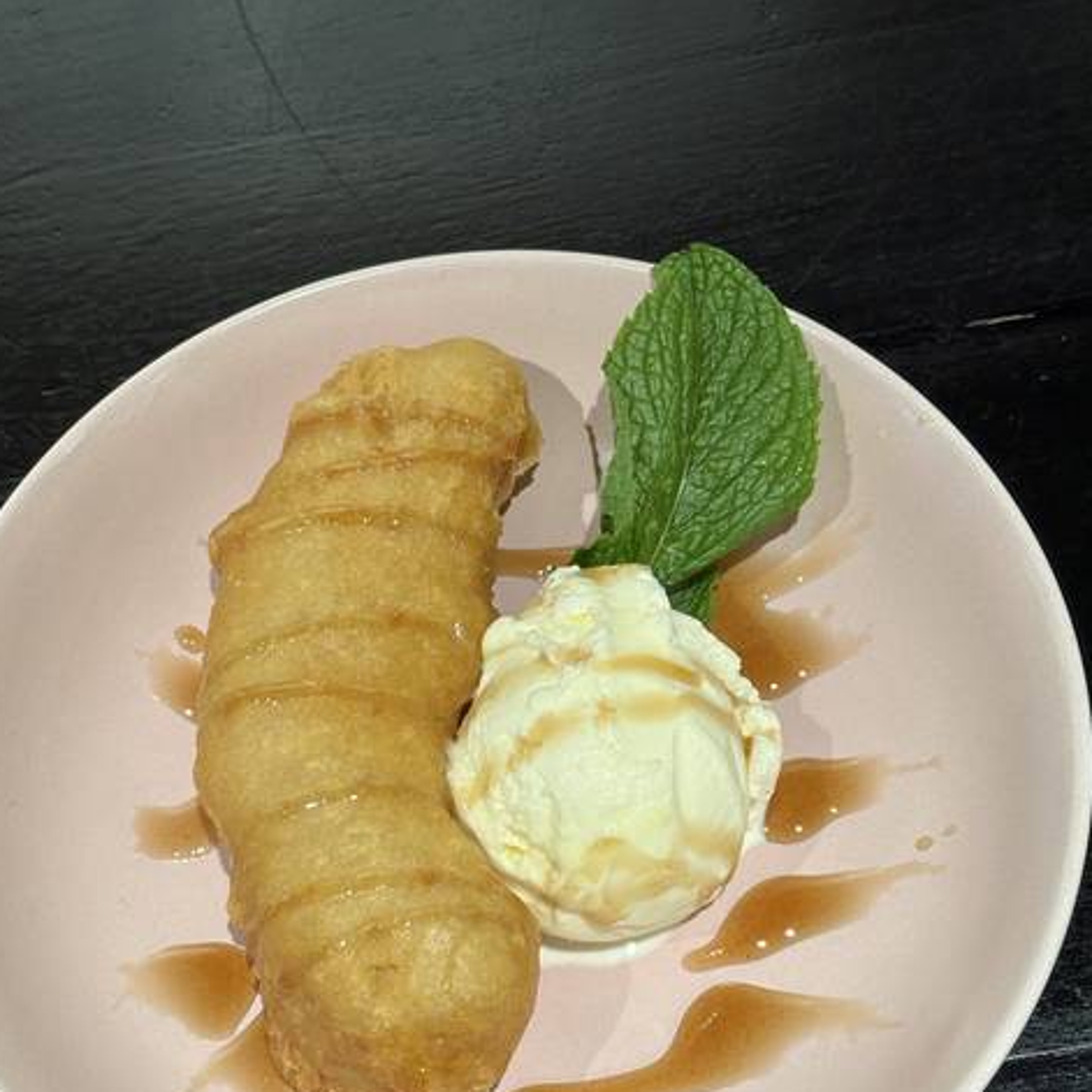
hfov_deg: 26.1
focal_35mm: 66
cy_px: 620
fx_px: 2356
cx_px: 475
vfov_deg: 26.1
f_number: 1.78
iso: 125
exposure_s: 1/50
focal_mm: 6.86
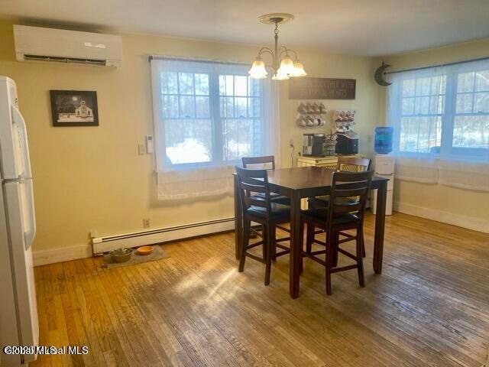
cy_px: 184
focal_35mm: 26
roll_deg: -0.1
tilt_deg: -10.0
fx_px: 367
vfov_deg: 53.1
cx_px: 244
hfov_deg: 67.3
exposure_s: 1/120
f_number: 1.8
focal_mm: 4.25
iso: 80
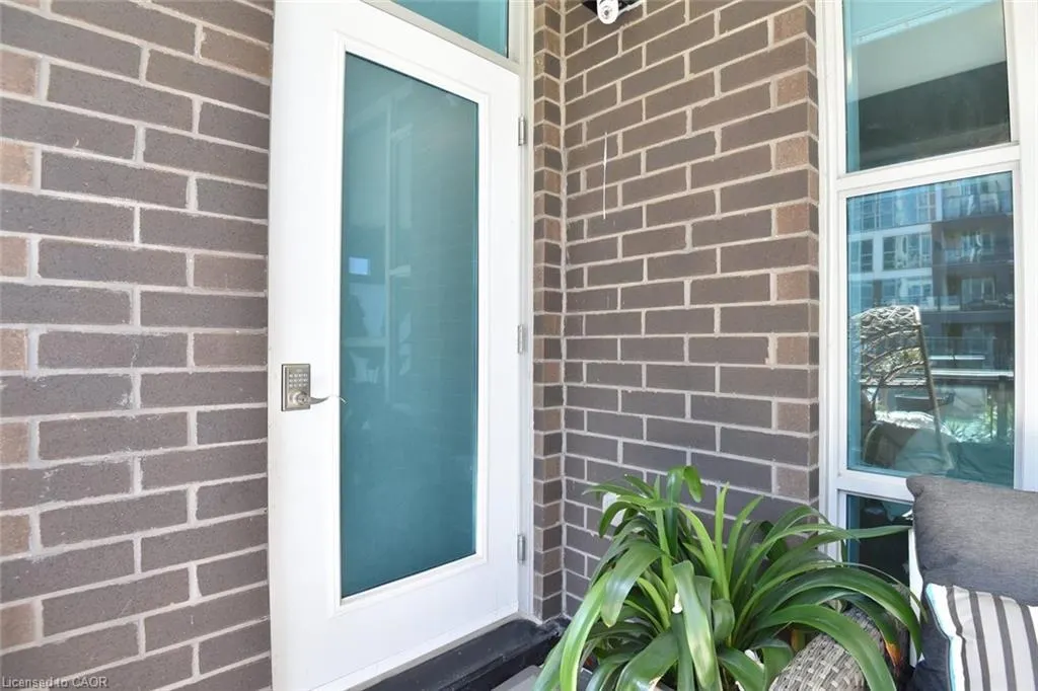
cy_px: 346
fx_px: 461
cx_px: 519
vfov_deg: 73.7
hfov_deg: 96.8
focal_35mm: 16
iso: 500
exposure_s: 1/125
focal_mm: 16
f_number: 5.6
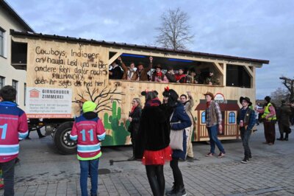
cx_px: 147
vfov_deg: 45.6
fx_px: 233
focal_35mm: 28
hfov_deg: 64.6
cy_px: 98
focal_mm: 28.5
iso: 2500
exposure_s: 1/800
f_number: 14
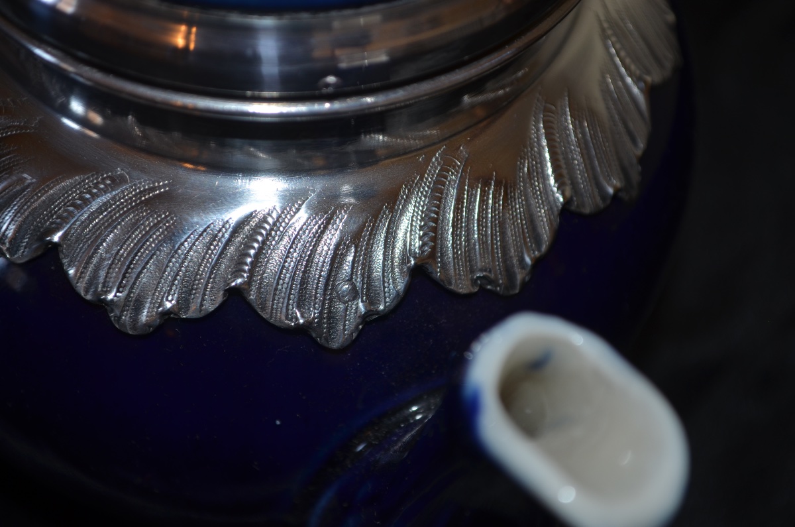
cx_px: 398
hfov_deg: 24.7
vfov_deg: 16.5
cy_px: 264
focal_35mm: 82
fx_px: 1818
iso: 200
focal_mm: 55
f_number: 5.6
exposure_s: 1/30
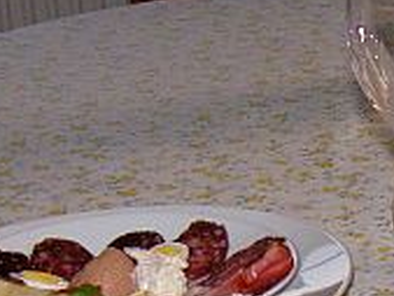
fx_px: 1834
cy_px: 336
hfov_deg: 11.3
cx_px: 732
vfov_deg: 9.1
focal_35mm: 161
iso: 100
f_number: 3.2
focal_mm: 6
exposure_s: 1/60
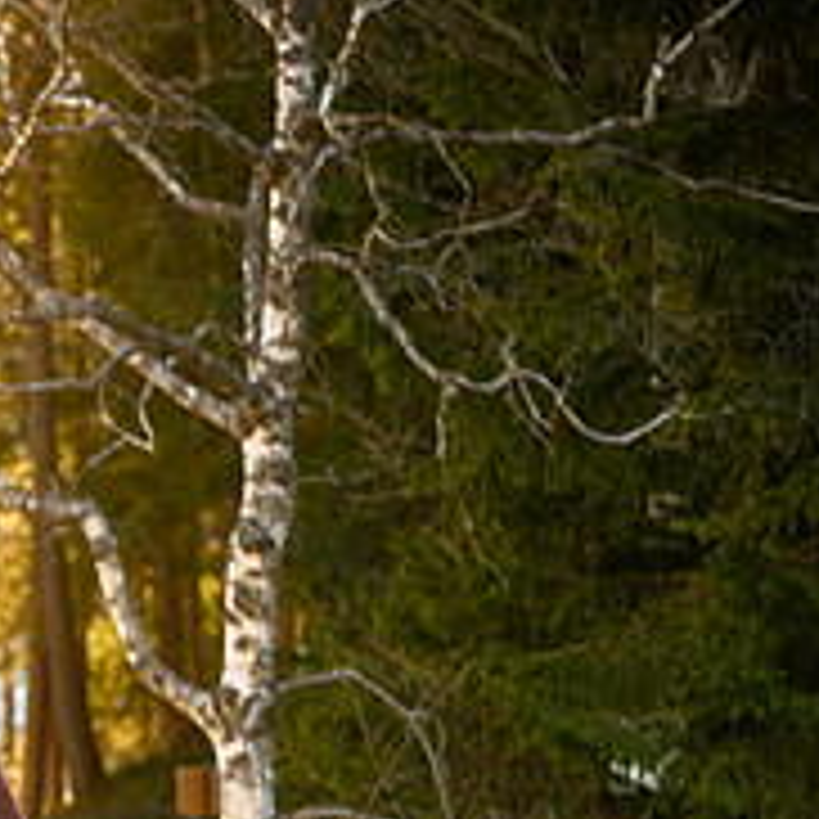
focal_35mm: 265
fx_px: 7093
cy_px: 819
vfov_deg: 6.6
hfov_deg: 6.5
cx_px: -378
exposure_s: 1/200
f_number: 4
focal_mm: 98
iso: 320
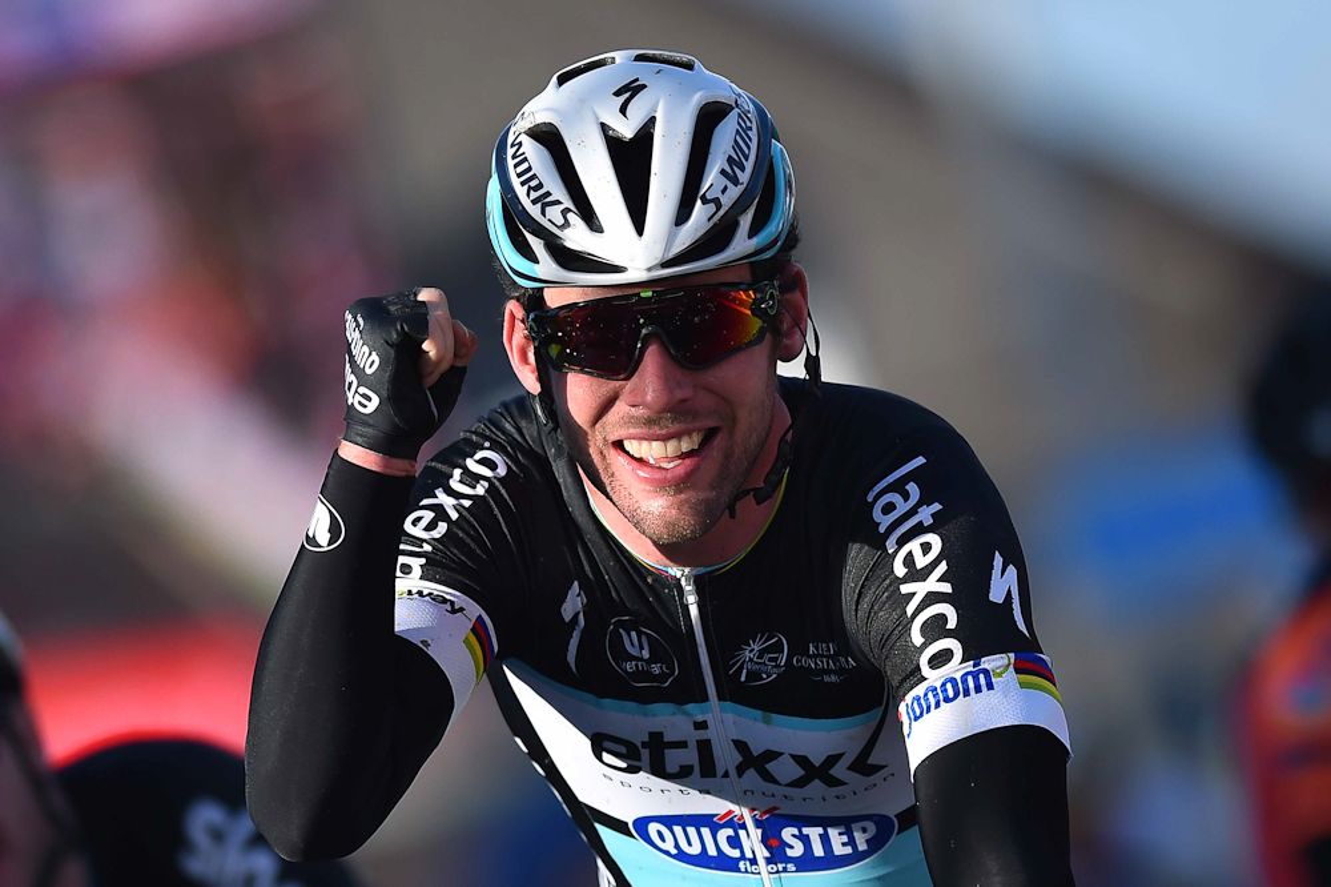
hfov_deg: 6.9
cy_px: 444
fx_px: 11087
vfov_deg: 4.6
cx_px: 666
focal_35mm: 300
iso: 320
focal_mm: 300
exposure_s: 1/4000
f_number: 2.8
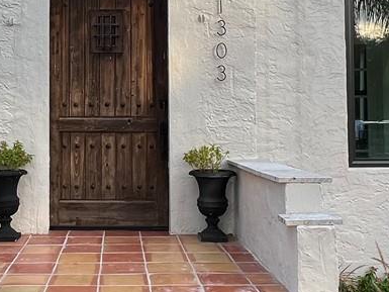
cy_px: 96
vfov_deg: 26.9
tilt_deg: +2.2
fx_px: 607
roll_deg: +0.6
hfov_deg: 35.0
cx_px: 116
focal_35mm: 54
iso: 32
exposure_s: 1/129
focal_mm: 1.57
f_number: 1.8
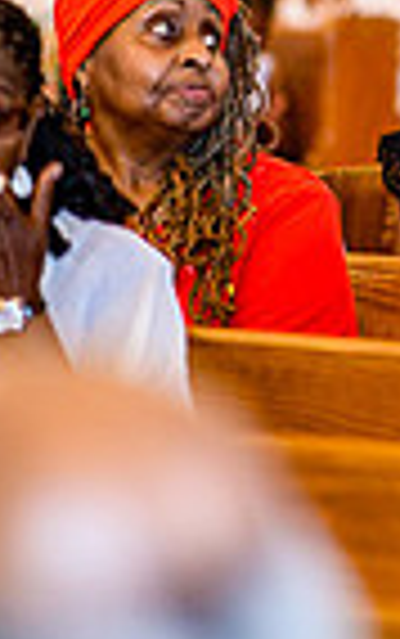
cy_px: -196
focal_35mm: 438
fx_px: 7624
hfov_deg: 3.0
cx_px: 1038
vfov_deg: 4.8
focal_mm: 105
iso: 360
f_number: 1.4
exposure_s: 1/100
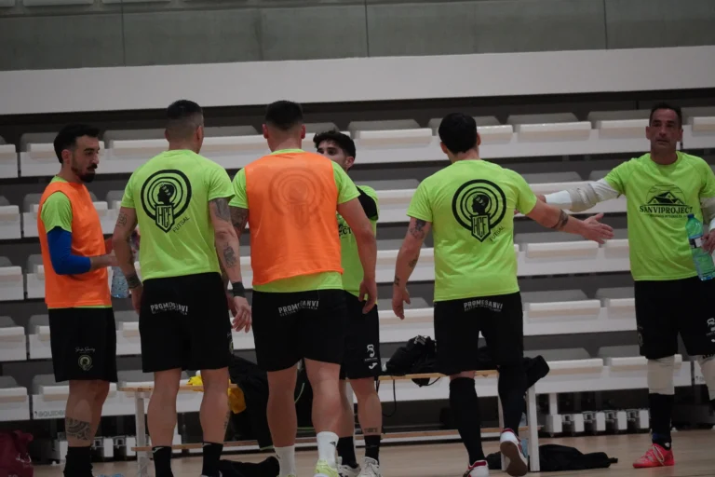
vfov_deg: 4.7
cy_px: 238
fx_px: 5749
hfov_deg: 7.1
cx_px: 358
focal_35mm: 290
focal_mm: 193
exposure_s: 1/640
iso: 6400
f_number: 5.6
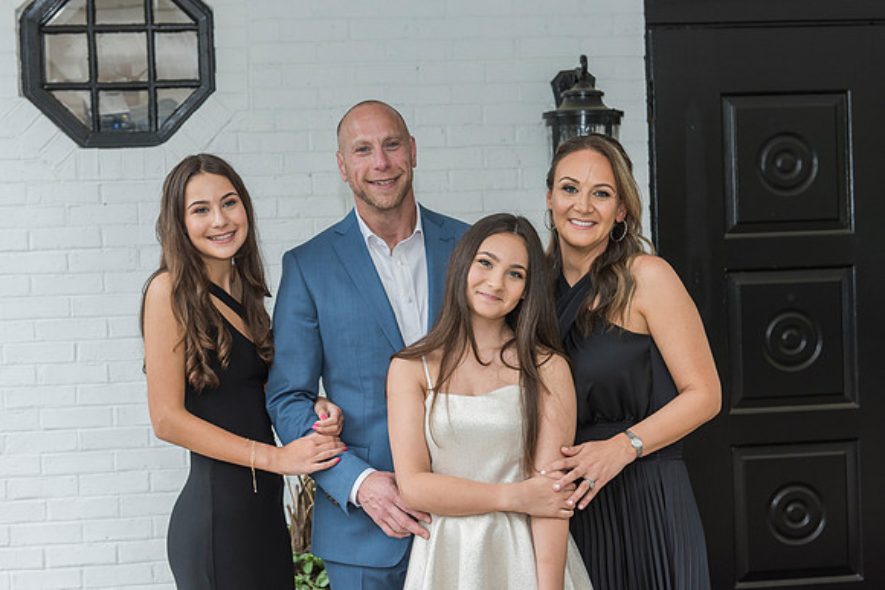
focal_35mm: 54
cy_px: 283
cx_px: 451
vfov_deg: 25.0
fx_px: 1331
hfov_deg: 36.8
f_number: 4.5
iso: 500
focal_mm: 52
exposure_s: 1/125
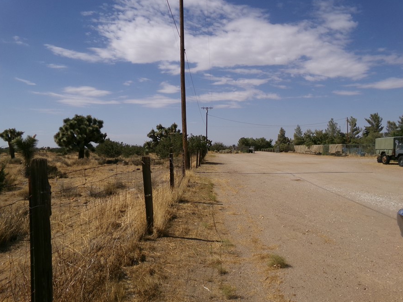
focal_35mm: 28
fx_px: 326
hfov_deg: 63.4
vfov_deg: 49.7
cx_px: 208
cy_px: 157
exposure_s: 1/240
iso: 100
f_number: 11.07
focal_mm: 4.3
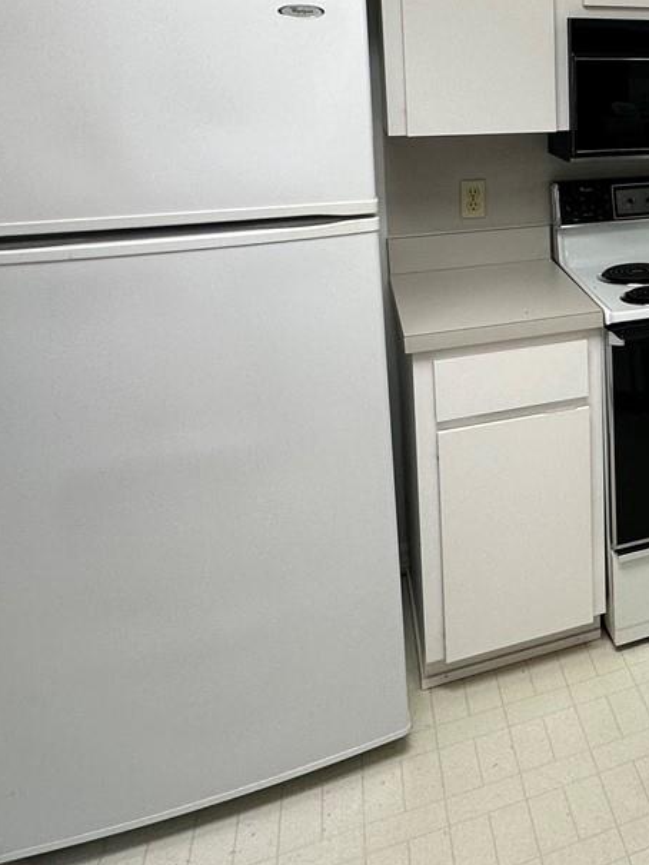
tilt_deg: -7.1
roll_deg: -0.9
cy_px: 159
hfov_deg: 31.1
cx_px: 818
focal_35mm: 37
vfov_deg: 47.1
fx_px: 925
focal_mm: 2.22
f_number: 2.2
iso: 100
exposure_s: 1/120
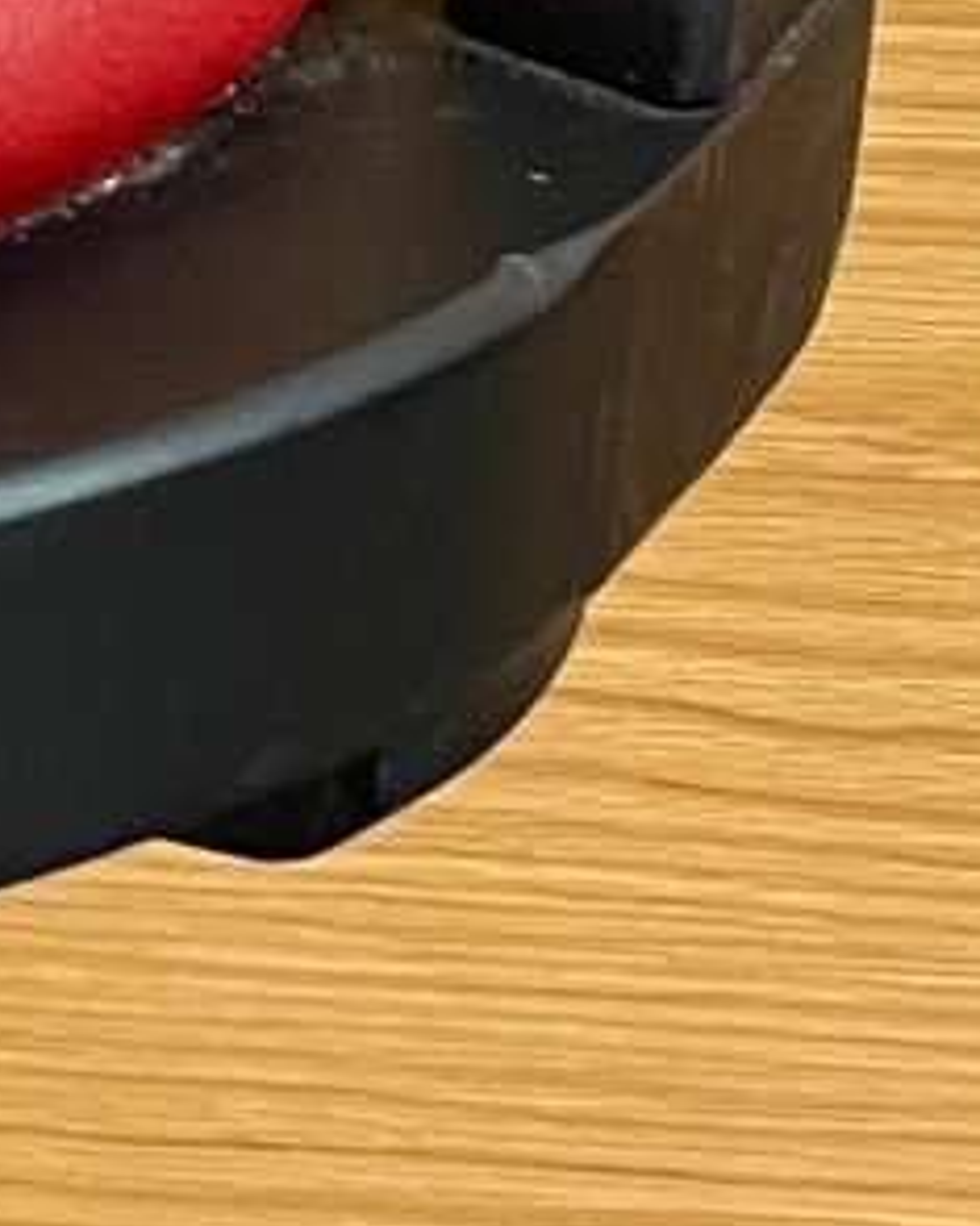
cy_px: -119
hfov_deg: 8.3
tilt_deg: -17.6
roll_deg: -0.6
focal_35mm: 177
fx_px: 6421
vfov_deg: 10.8
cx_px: -901
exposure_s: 1/33
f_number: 1.6
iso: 500
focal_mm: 5.1
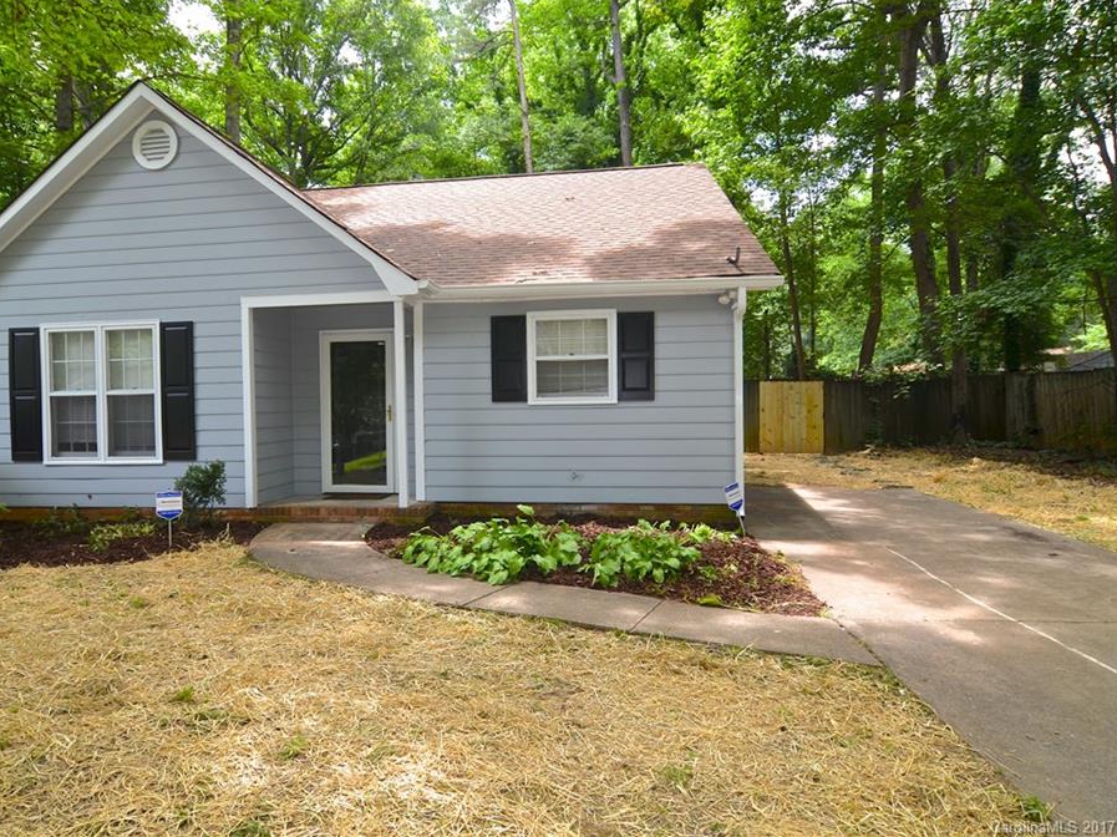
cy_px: 417
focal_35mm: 23
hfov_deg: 73.6
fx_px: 742
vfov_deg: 58.8
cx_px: 487
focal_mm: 14
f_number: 6.3
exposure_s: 1/160
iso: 100
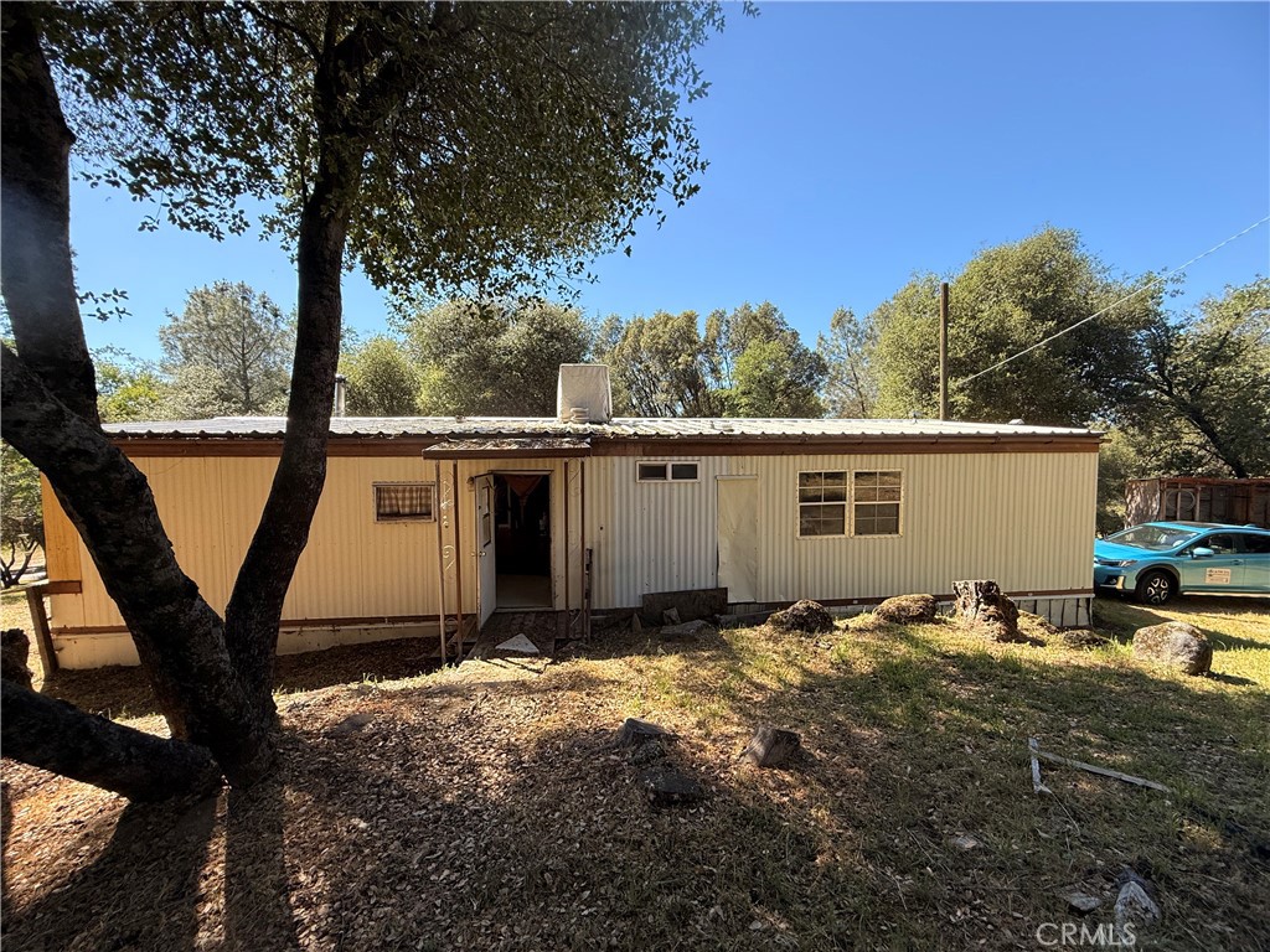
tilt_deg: -2.0
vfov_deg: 85.7
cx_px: 635
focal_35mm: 14
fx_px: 514
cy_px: 476
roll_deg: +1.1
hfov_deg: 102.1
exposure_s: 1/686
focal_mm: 2.22
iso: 64
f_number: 2.2
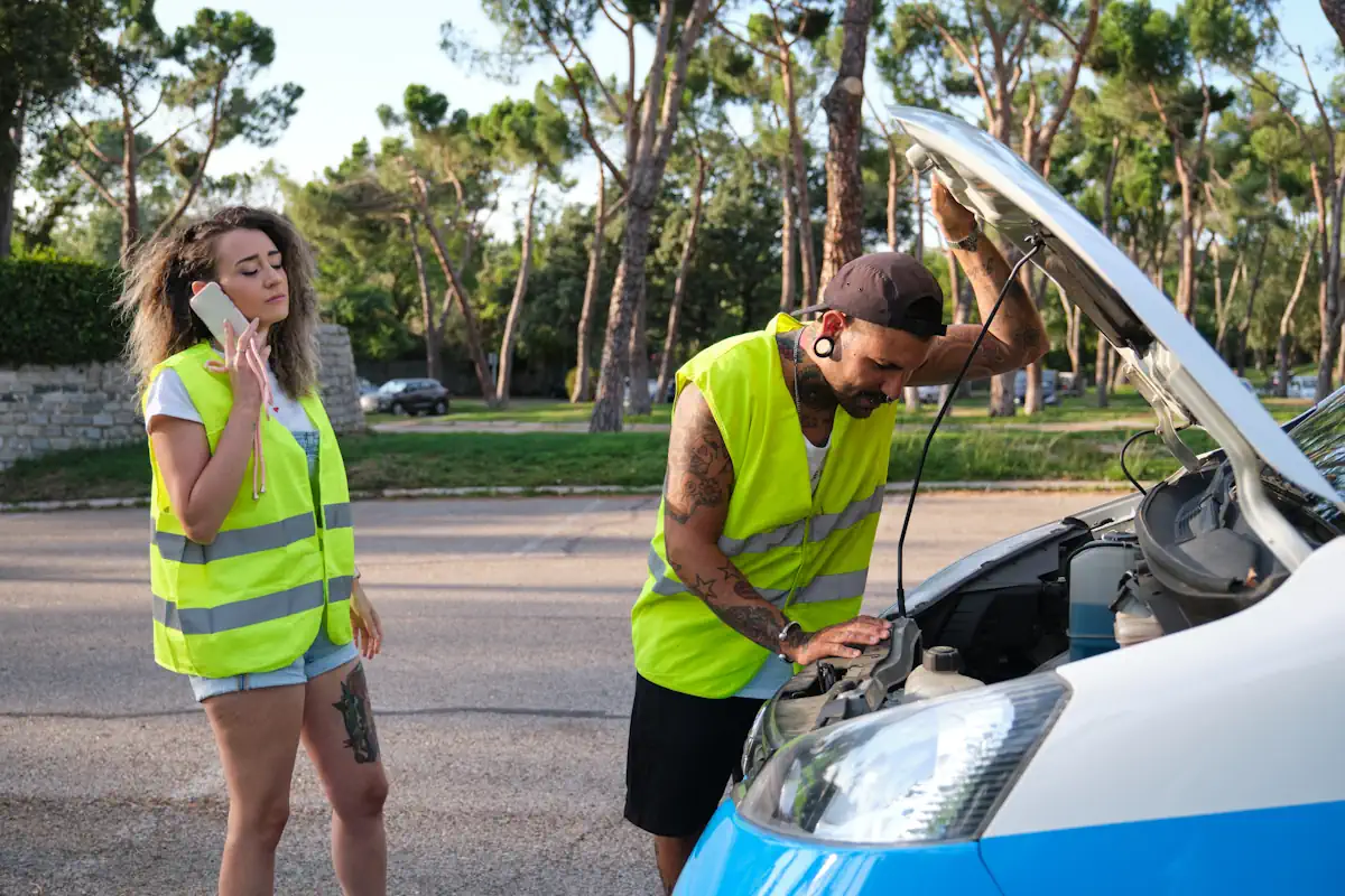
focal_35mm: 40
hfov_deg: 48.5
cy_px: 448
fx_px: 1494
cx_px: 672
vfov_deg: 33.4
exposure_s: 1/500
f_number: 2.8
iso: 160
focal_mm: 26.6
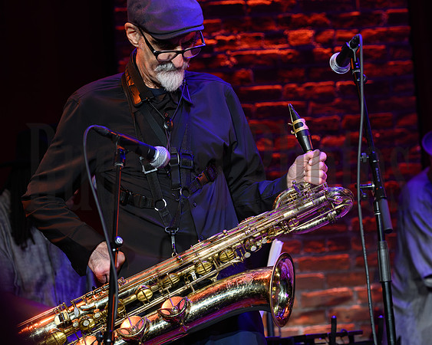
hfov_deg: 10.4
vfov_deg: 8.3
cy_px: 172
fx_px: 2375
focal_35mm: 186
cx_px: 259
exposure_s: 1/80
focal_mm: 165
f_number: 6.3
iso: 5000
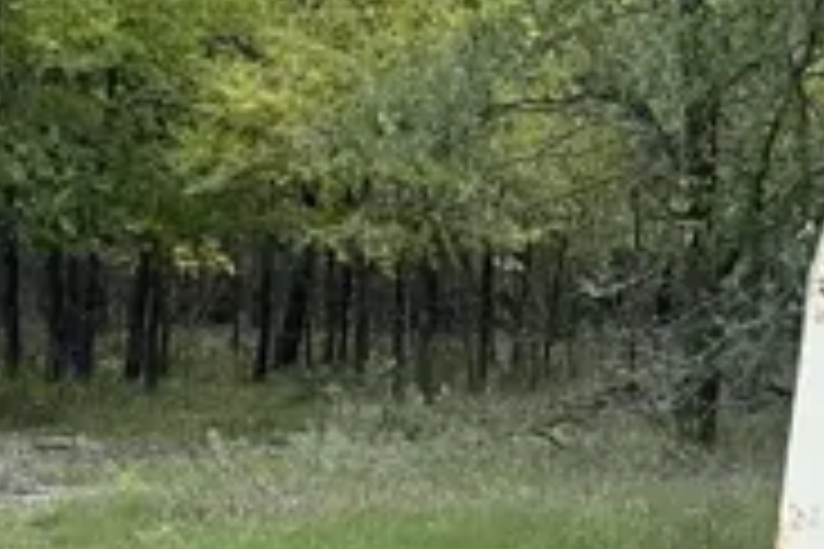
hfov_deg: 12.6
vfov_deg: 8.4
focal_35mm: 158
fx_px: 3616
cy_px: 900
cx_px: 1081
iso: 20
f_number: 1.8
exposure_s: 1/138
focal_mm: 3
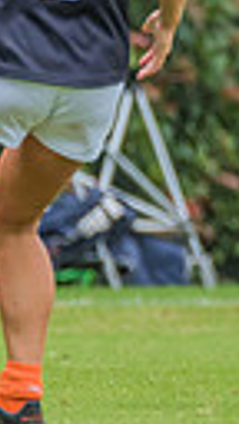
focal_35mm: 3175
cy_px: 151
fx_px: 35771
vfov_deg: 0.7
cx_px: 484
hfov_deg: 0.4
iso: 800
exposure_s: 1/1250
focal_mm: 550
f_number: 7.1
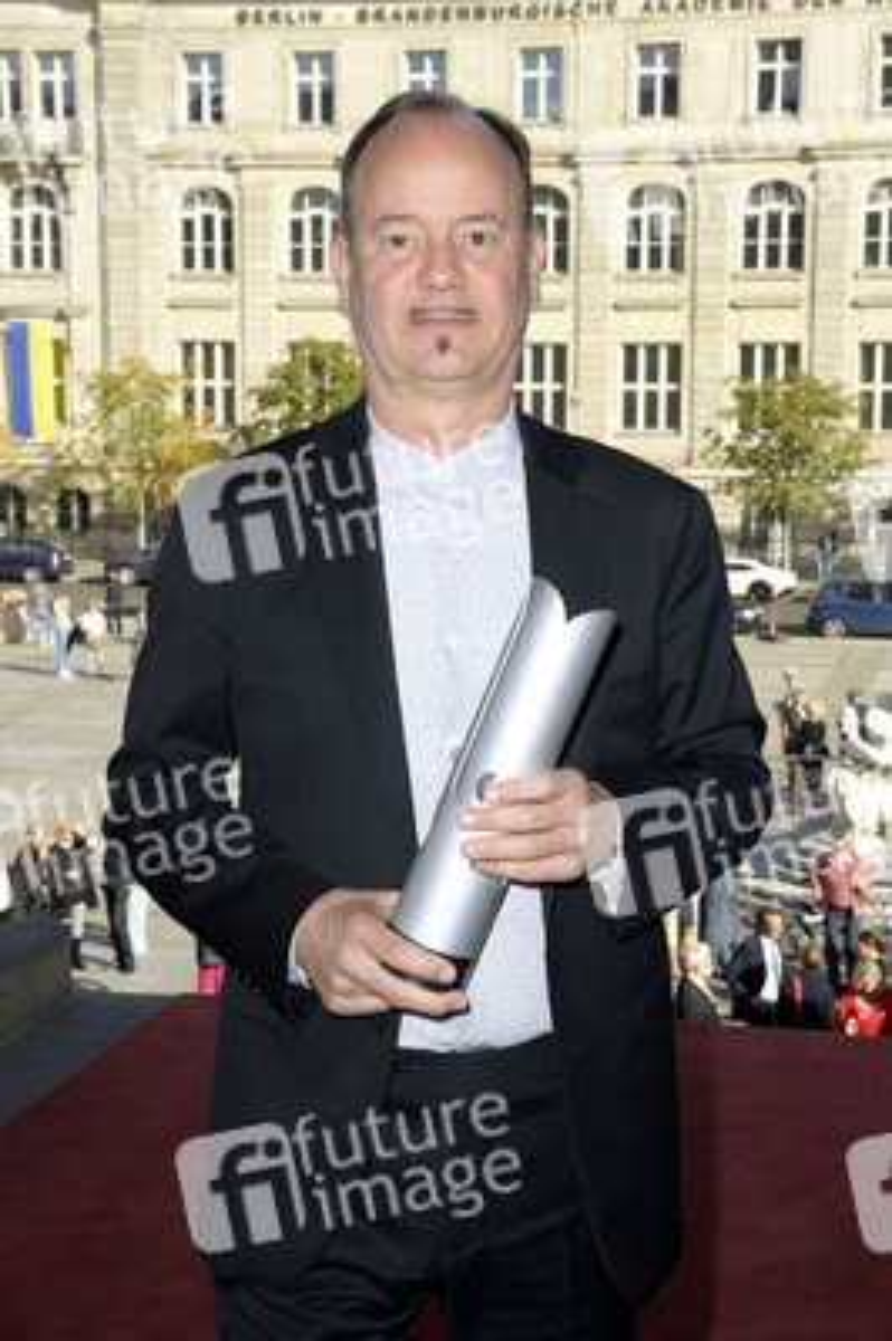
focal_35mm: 62
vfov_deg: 32.4
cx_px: 446
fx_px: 2308
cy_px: 670
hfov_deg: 21.9
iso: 320
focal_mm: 62
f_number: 10
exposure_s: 1/250
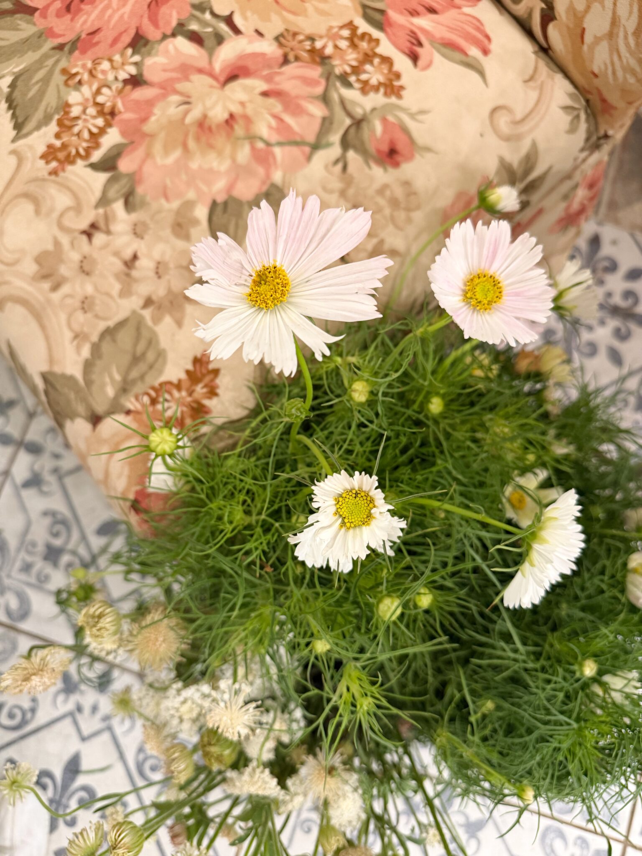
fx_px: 593
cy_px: 428
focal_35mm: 24
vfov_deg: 71.6
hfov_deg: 56.8
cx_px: 321
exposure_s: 1/60
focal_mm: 6.76
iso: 320
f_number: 1.78
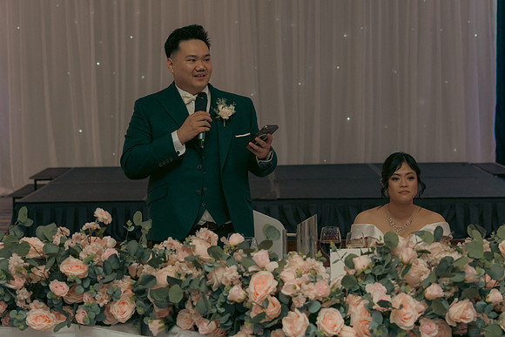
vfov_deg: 16.7
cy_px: 168
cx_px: 252
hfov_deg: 24.8
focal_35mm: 82
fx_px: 1150
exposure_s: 1/160
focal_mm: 55
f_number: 3.5
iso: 2500
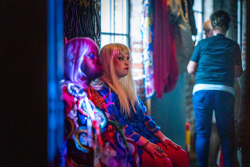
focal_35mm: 89
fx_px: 620
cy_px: 83
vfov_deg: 15.3
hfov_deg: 22.8
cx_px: 125
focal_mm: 85
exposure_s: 1/200
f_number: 1.4
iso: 20000
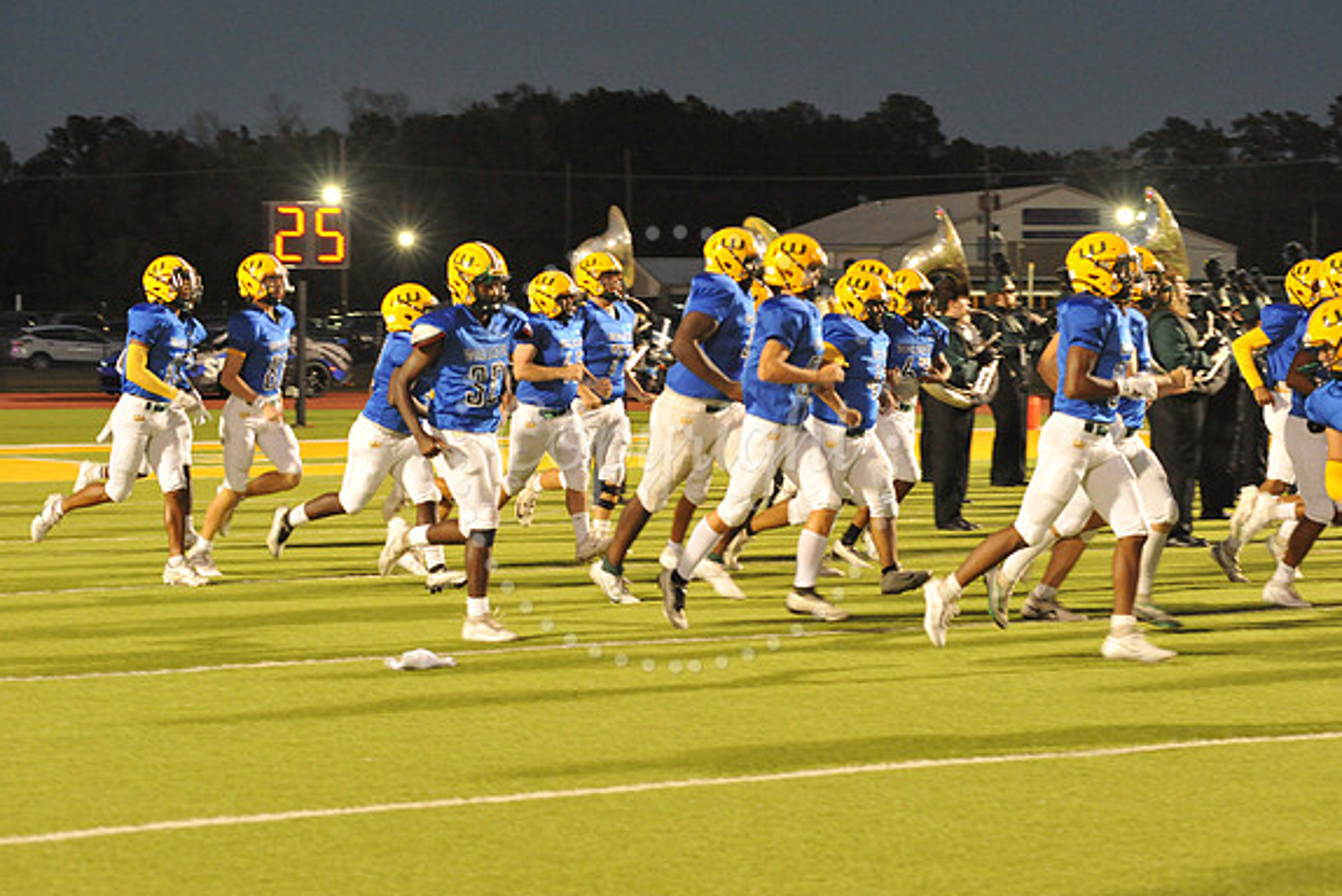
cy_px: 447
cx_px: 676
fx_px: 3952
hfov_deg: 19.3
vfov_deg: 12.9
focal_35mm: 106
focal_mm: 105
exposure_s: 1/125
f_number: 5.6
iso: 5000
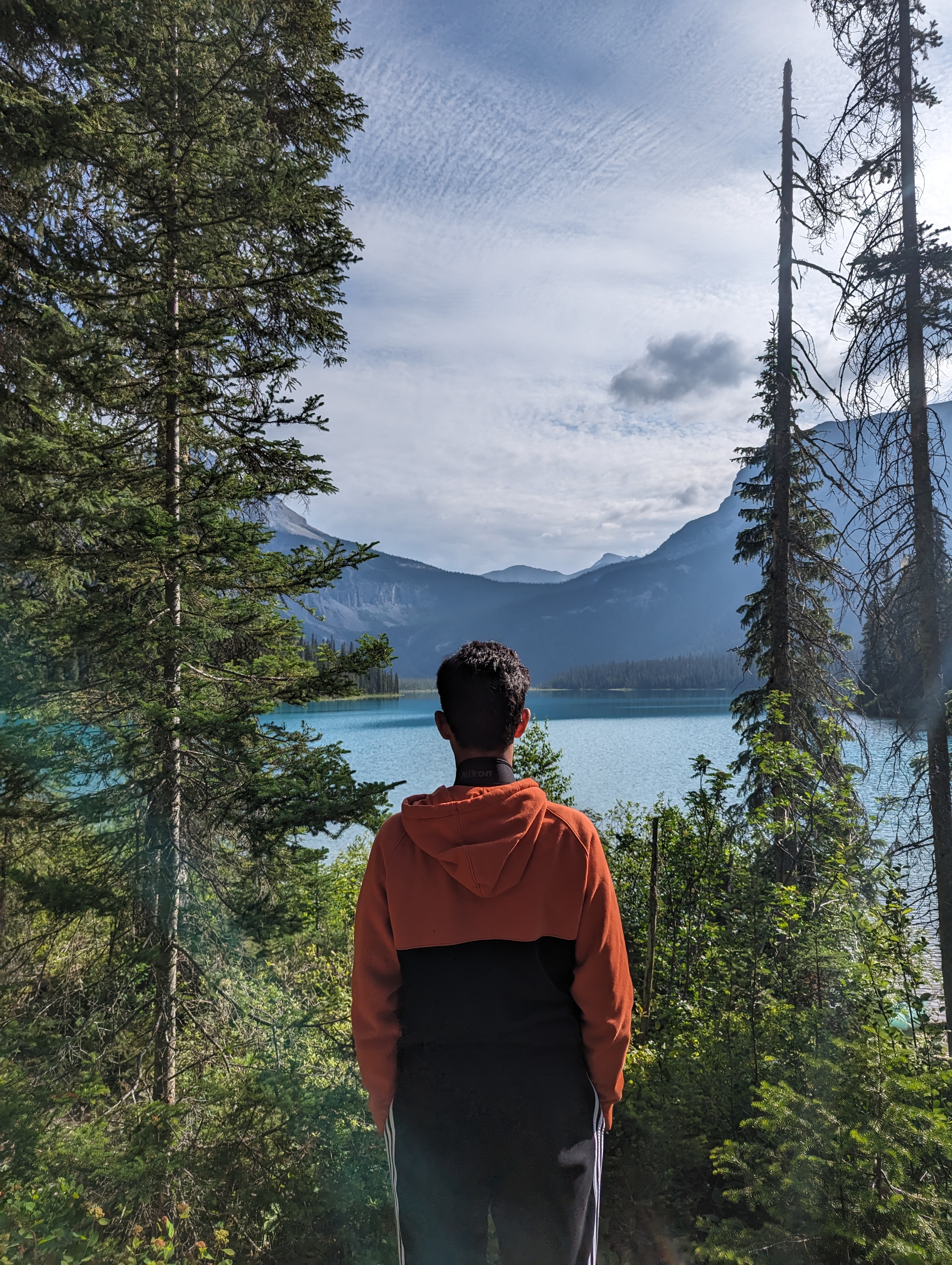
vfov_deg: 71.5
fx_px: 878
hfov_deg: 56.9
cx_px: 476
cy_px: 632
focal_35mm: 24
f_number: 1.85
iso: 45
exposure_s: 1/4184
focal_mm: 6.81
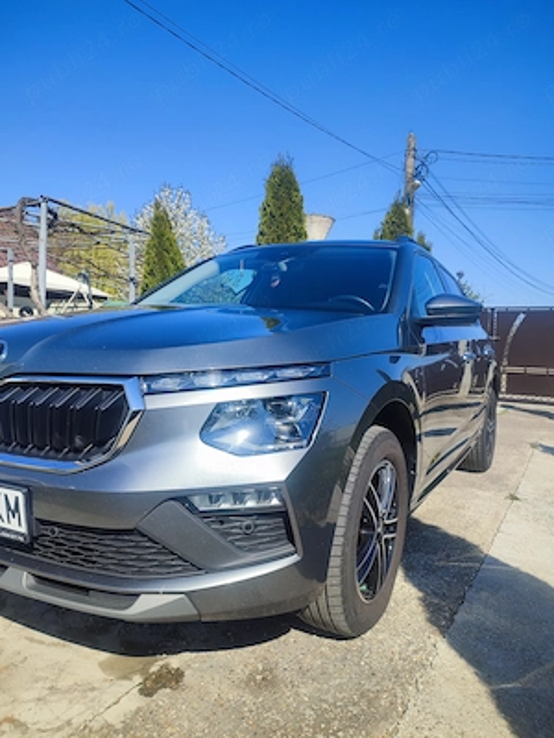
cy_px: 369
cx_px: 277
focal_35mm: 24
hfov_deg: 56.8
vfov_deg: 71.6
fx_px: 512
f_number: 1.89
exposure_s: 1/632
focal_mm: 5.89
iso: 50
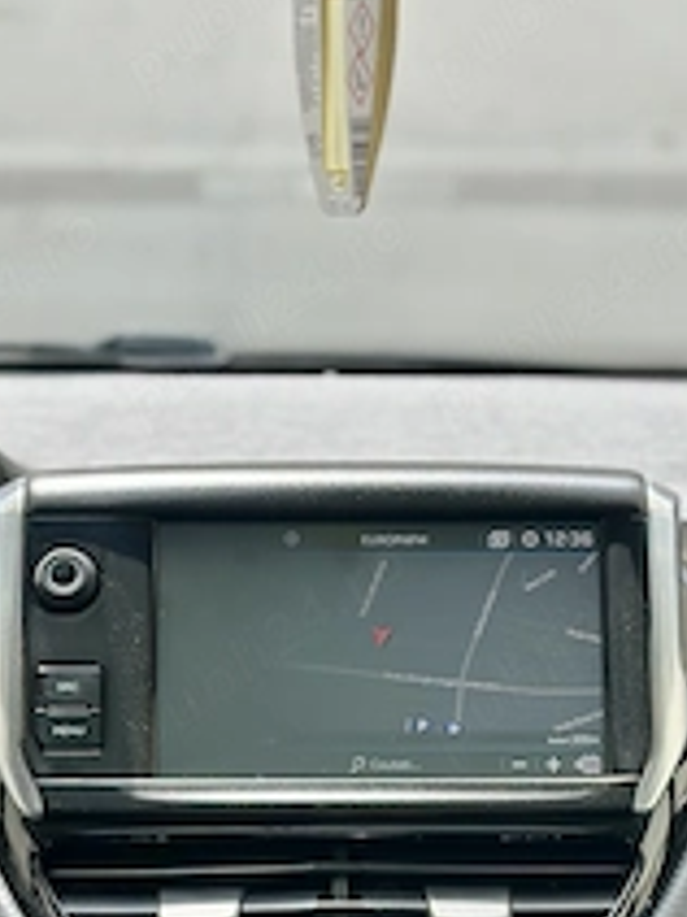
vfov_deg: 21.3
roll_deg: -1.8
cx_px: 417
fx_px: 2410
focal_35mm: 91
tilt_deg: -12.0
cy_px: 721
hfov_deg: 16.2
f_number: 1.78
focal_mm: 6.86
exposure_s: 1/762
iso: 80
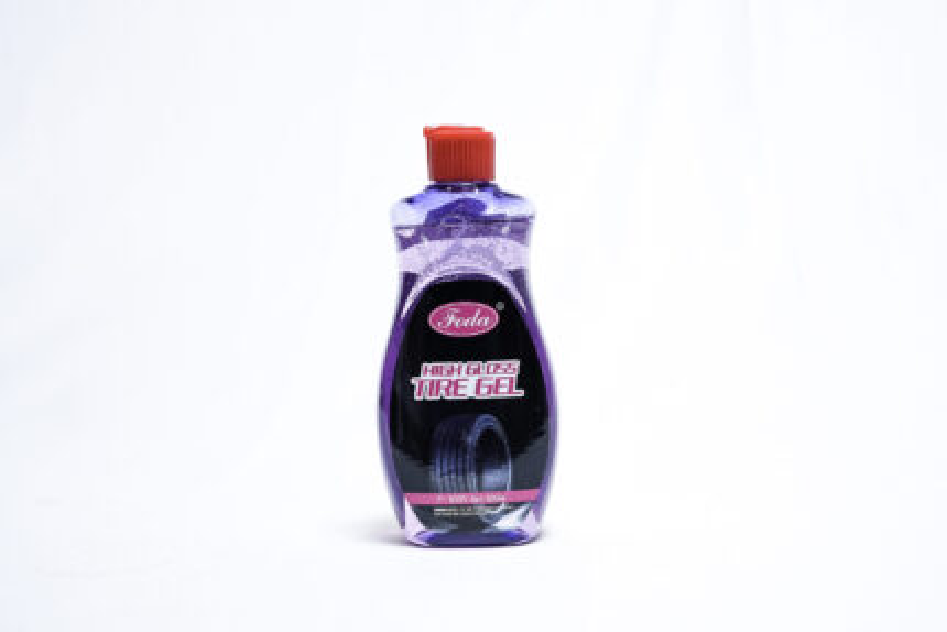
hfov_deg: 37.5
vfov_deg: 25.5
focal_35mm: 53
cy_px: 316
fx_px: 1395
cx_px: 474
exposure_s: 1/250
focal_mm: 53
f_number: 8
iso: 3200
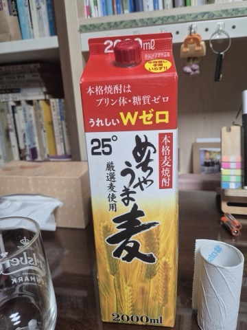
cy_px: 165
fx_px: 219
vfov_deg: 73.9
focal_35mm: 23
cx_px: 124
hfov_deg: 58.9
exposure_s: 1/120
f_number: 1.8
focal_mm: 5.4
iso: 250
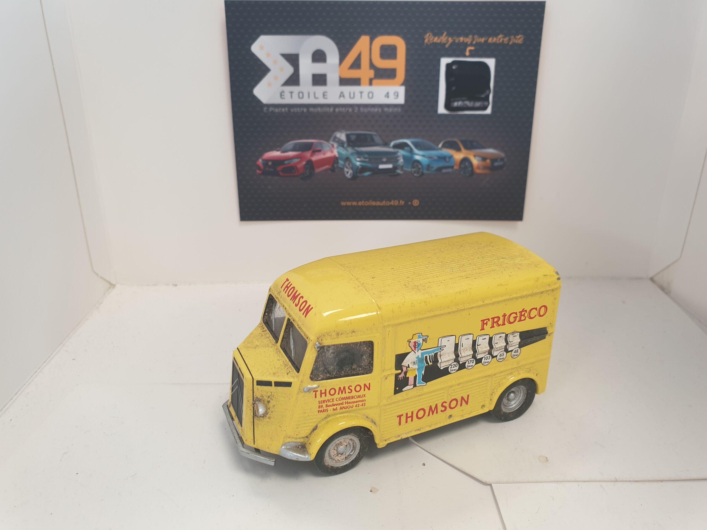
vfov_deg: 53.1
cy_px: 265
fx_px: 531
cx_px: 354
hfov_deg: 67.3
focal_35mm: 26
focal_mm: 4.3
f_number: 2.4
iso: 80
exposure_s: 1/50
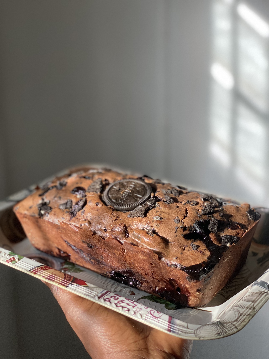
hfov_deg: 28.0
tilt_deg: -15.1
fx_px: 539
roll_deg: +0.5
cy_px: 180
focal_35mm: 52
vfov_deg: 36.8
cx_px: 134
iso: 200
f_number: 2
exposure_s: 1/122
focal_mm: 6
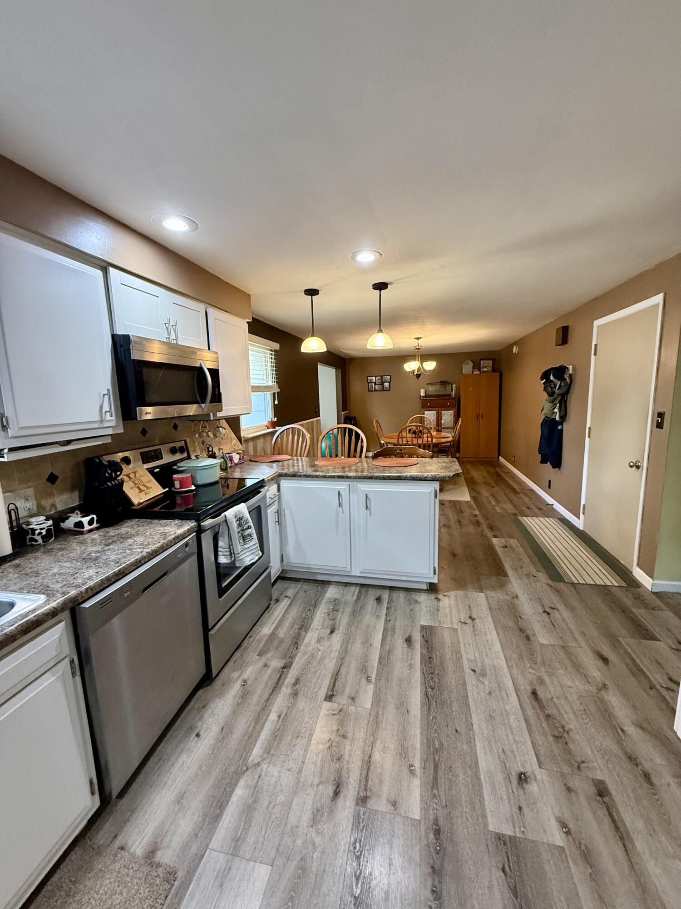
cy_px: 454
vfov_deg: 102.1
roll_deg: +1.6
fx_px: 367
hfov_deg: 85.7
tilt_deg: -8.6
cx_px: 340
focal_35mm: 14
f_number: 2.2
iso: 400
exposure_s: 1/60
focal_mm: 2.22
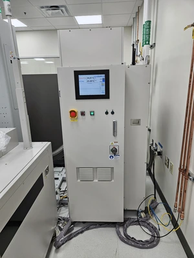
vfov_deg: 73.9
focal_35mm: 23
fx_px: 172
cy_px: 129
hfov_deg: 58.9
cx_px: 97
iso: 64
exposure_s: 1/120
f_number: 1.8
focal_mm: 5.4
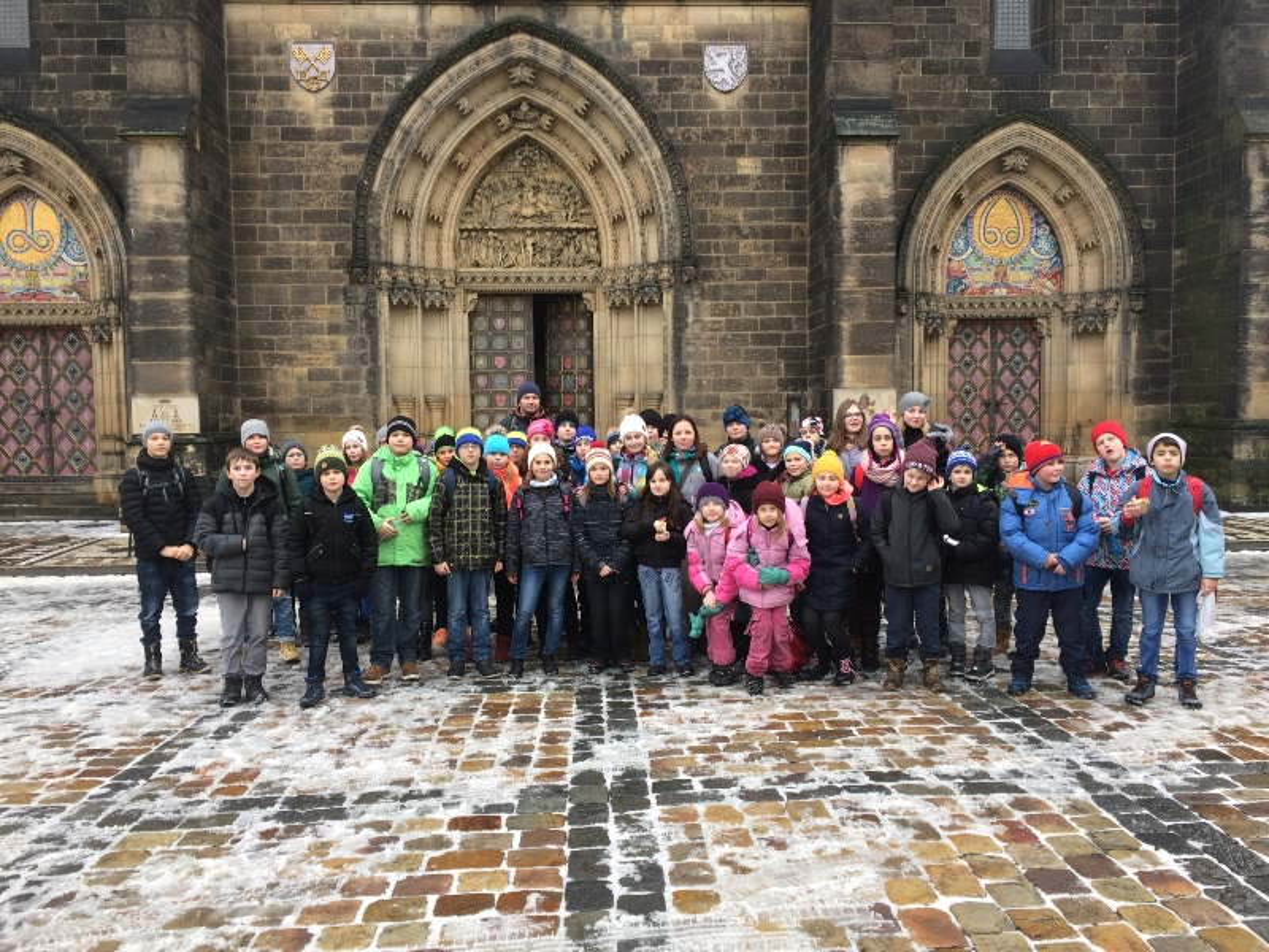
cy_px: 476
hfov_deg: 61.7
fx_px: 1063
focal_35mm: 29
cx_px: 634
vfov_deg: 48.2
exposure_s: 1/112
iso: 32
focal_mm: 4.15
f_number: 2.2
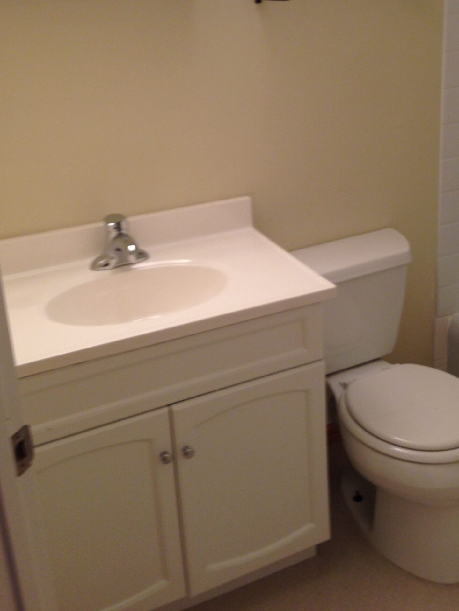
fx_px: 778
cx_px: 268
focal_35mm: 44
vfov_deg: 42.4
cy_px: 207
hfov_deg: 32.8
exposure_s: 1/20
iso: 64
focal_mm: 4.12
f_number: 2.4
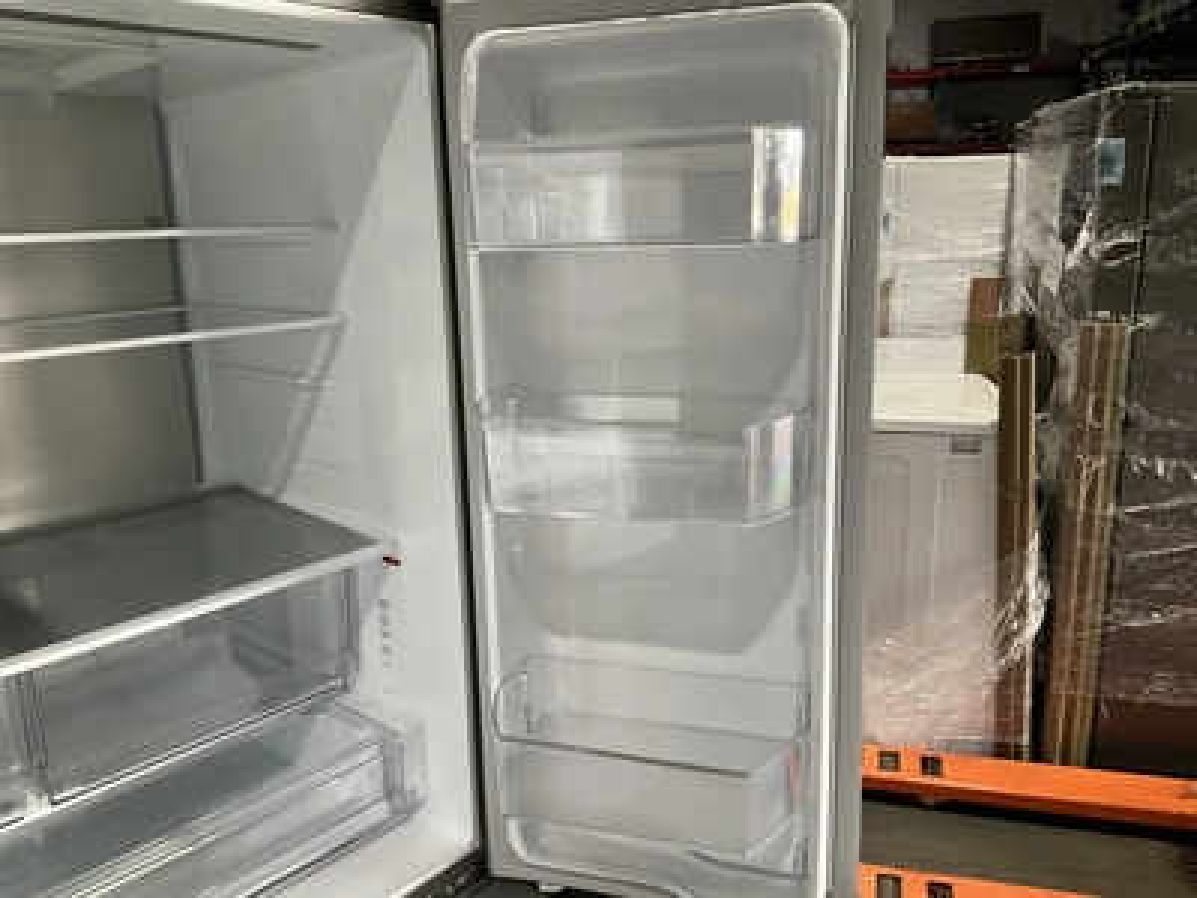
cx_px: 598
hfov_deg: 61.7
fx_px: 1003
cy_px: 449
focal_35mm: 29
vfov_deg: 48.2
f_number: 1.8
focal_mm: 3
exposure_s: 1/83
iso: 64
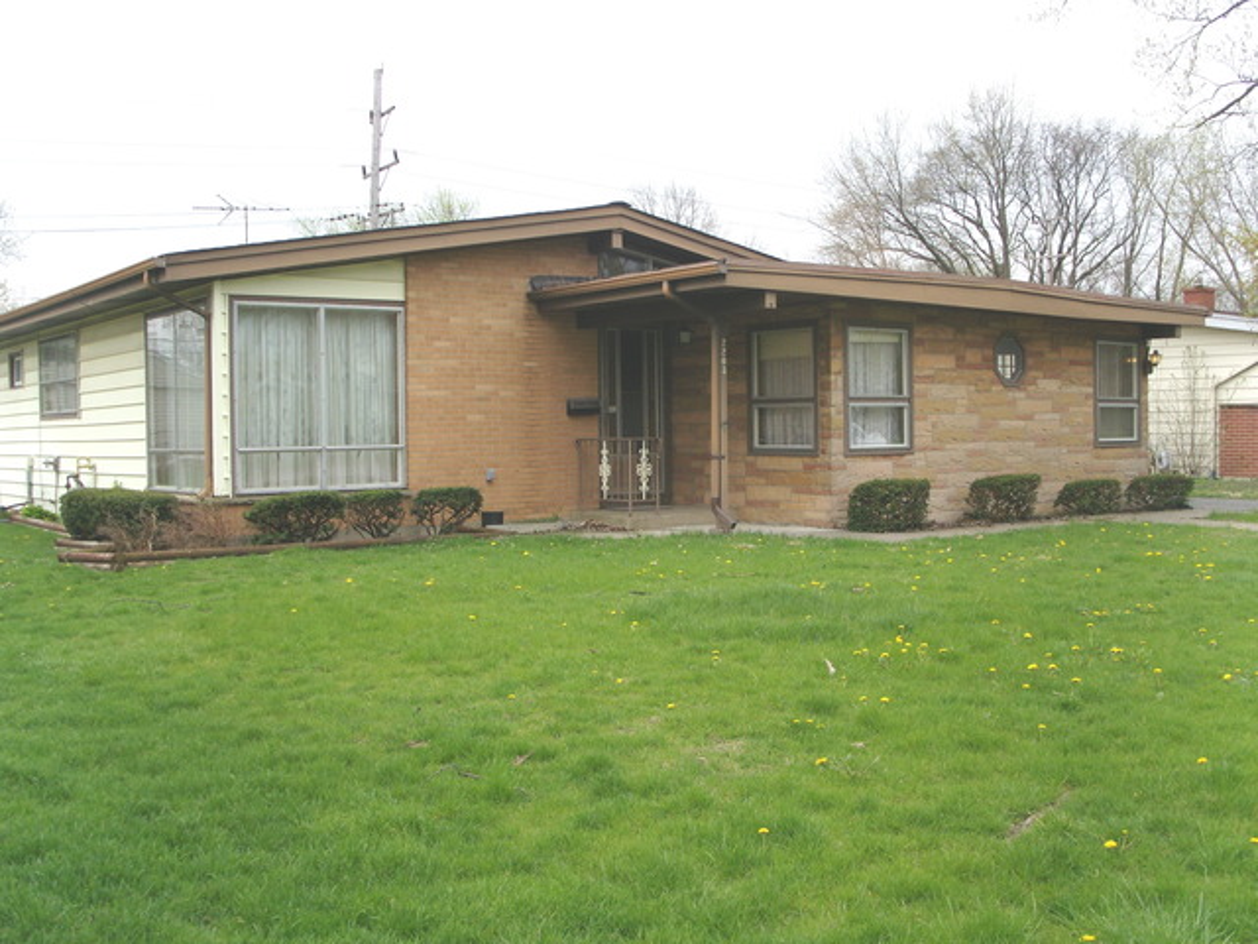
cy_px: 472
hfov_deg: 49.0
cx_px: 629
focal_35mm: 38
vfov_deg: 37.7
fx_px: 1381
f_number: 2.8
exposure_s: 1/800
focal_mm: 7.8
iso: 80
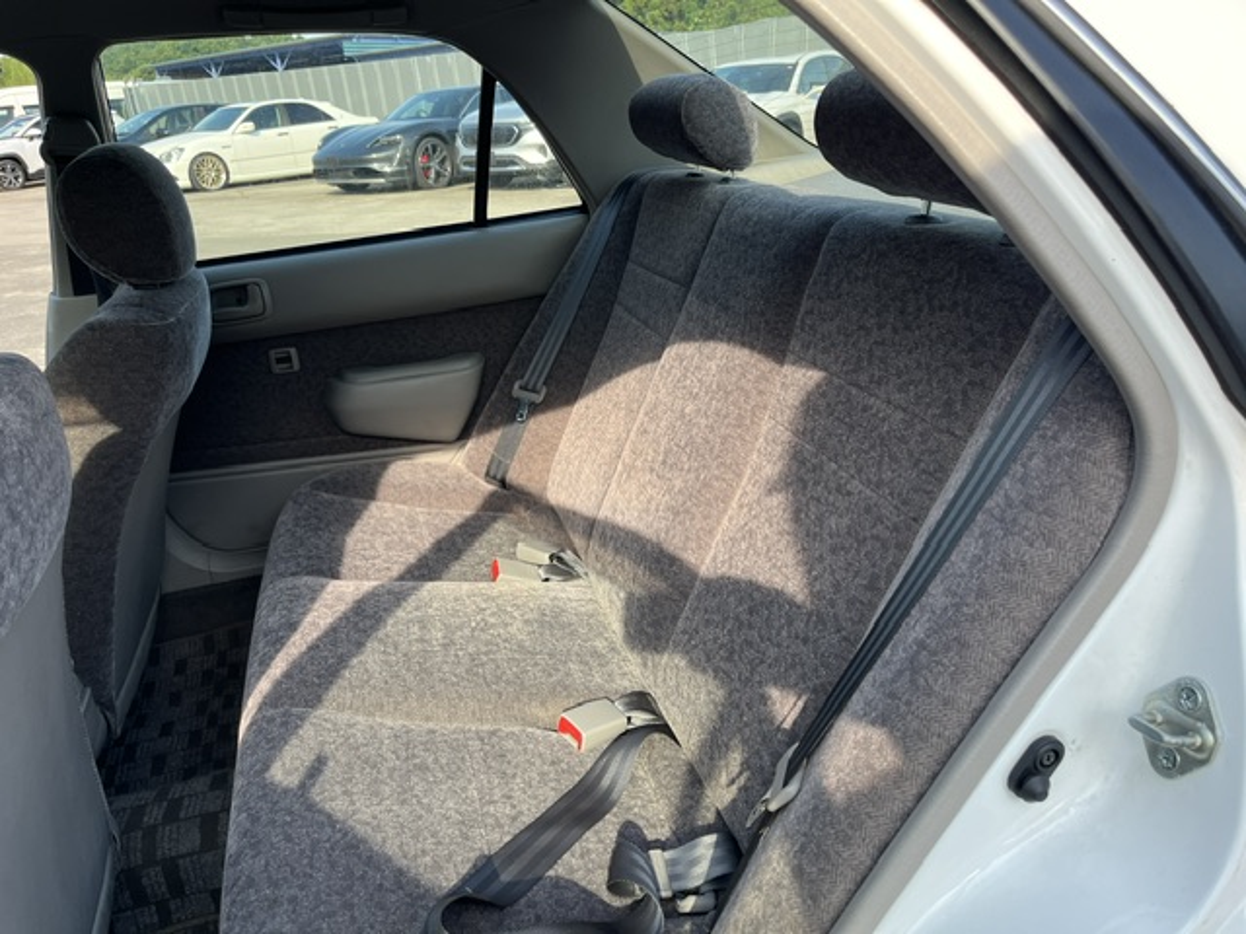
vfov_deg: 53.1
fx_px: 936
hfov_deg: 67.3
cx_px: 623
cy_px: 467
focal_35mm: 26
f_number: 1.6
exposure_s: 1/440
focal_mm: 5.1
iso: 50
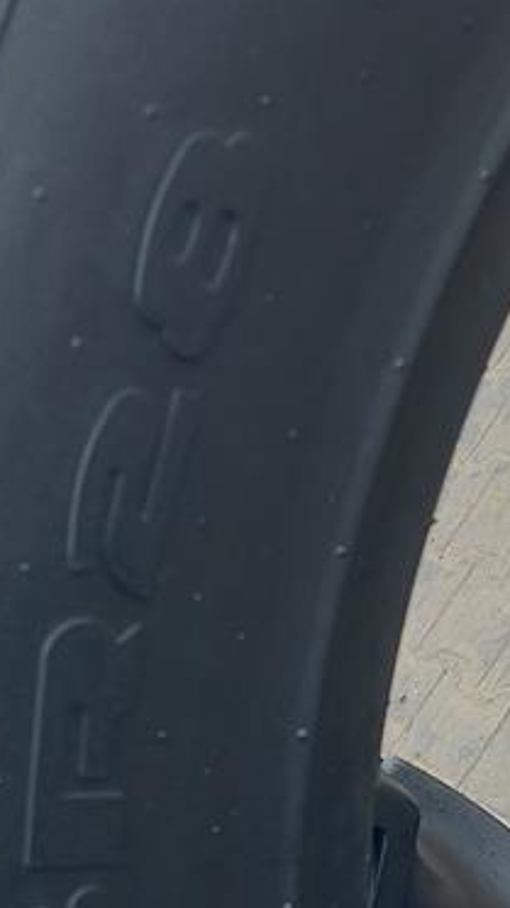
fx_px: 1805
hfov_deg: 16.0
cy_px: 952
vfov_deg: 26.4
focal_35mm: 75
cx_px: 166
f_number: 1.8
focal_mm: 4.65
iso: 64
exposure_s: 1/50
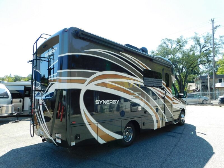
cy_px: 84
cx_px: 112
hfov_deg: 73.9
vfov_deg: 58.9
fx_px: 149
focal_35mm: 23
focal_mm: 4
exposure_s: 1/640
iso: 125
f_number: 3
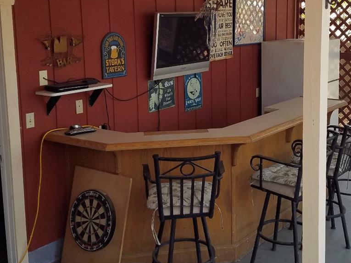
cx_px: 227
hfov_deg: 37.2
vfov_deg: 28.2
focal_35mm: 51
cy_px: 76
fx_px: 517
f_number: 1.7
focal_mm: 4.2
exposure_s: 1/100
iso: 64
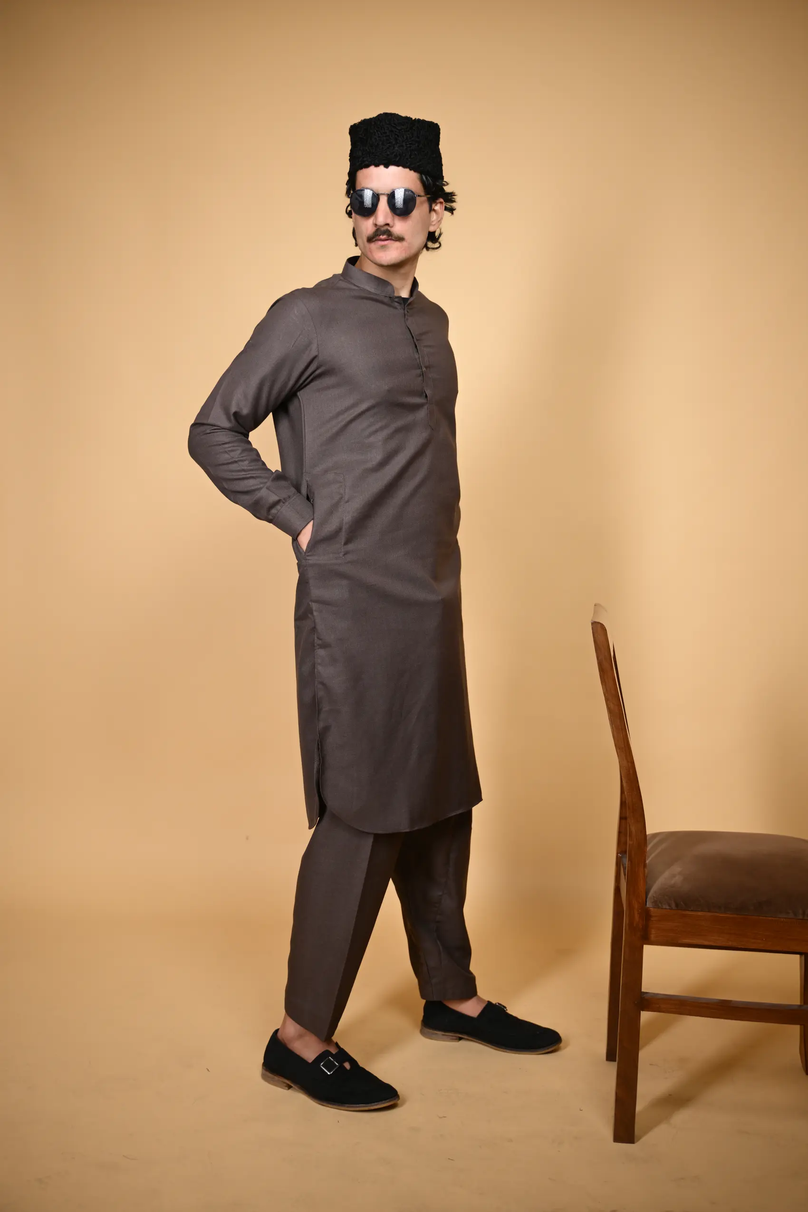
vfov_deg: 49.6
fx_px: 1313
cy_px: 606
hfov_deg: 34.2
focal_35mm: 39
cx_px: 404
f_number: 2.8
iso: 100
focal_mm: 39
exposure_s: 1/200
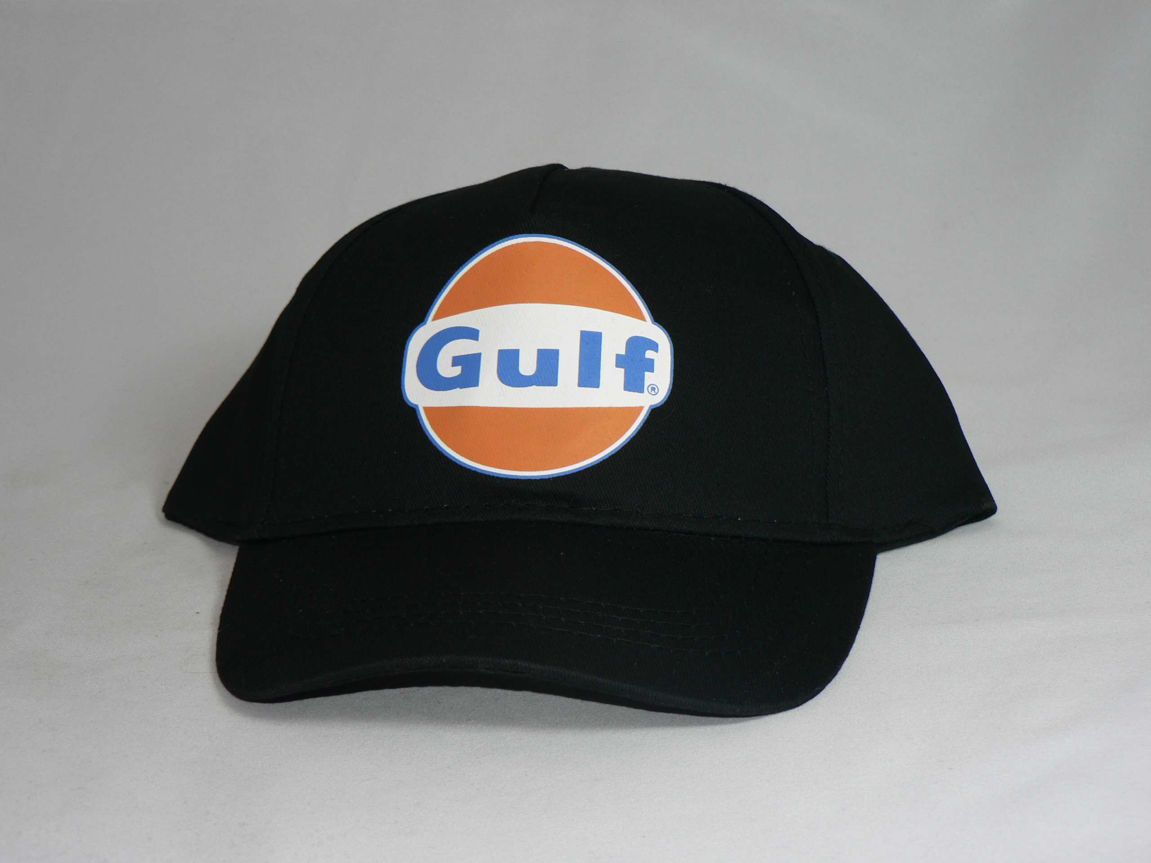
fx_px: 2394
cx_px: 576
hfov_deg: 27.0
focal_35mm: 72
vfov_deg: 20.4
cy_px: 432
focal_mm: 12
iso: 80
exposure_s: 1/60
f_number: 3.2
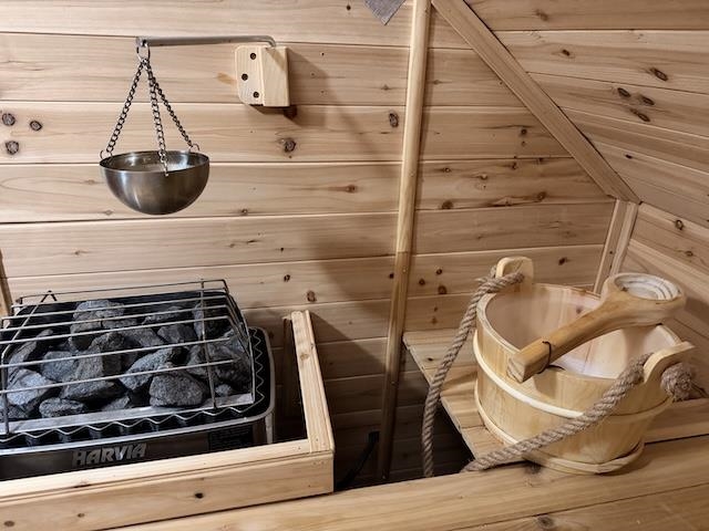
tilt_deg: -23.6
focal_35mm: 24
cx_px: 354
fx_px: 492
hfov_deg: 71.6
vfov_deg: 56.8
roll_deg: -1.5
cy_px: 266
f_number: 1.78
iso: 1000
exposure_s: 1/34
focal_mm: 6.76
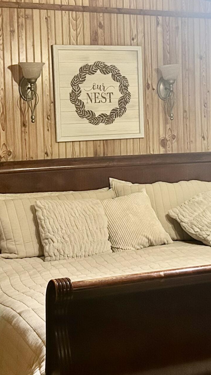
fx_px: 667
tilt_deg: -2.3
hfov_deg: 17.9
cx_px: 139
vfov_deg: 31.3
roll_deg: +1.9
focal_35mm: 67
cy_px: 140
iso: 500
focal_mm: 5.7
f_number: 1.5
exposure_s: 1/40
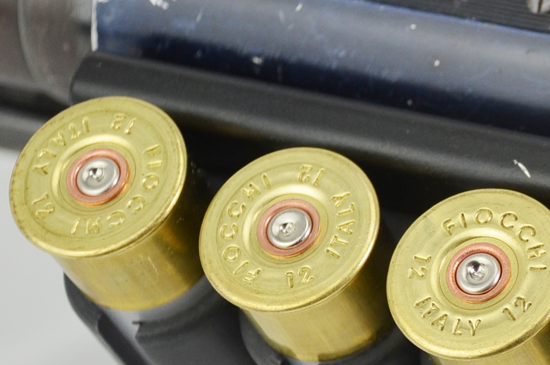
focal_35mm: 232
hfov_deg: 8.8
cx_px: 657
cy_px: 317
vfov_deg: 5.9
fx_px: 3537
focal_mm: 58
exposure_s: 1/250
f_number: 5
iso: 500
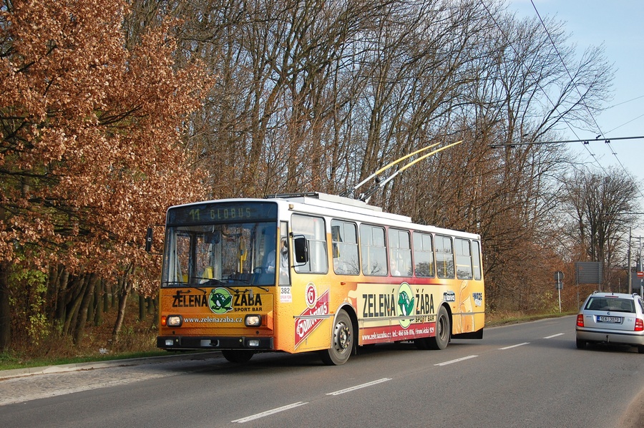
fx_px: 938
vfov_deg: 25.7
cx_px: 322
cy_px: 214
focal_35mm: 52
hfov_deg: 37.9
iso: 400
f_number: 4.5
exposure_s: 1/800
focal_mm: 35
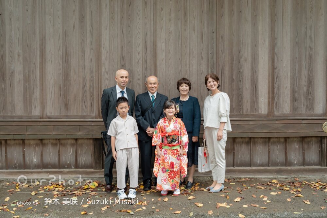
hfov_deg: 58.7
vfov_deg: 41.1
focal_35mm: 32
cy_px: 109
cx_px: 164
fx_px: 291
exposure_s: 1/160
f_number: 5
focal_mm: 32
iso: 800
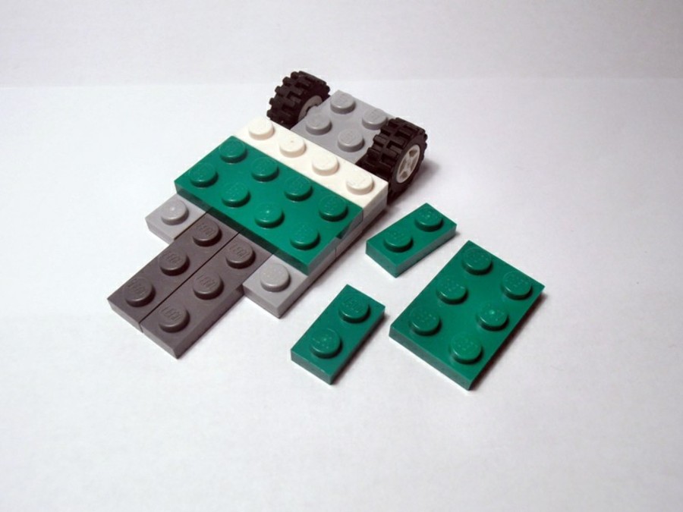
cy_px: 256
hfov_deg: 50.1
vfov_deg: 38.7
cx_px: 342
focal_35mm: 37
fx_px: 730
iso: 80
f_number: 3.9
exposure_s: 1/60
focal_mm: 6.61
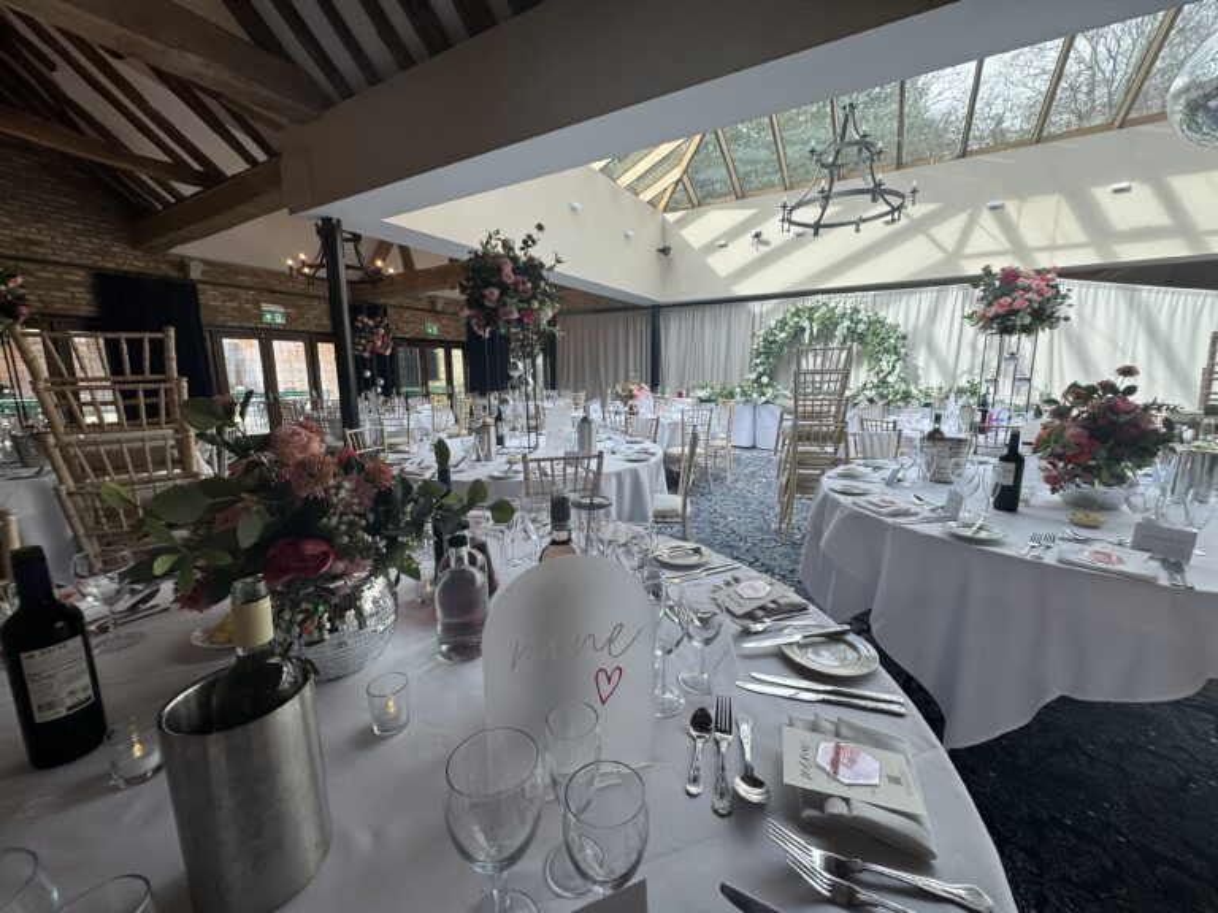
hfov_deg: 102.1
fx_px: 493
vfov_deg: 85.7
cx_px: 609
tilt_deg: -10.7
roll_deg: +1.5
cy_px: 456
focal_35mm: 14
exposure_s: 1/116
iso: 40
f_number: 2.2
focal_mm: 2.22
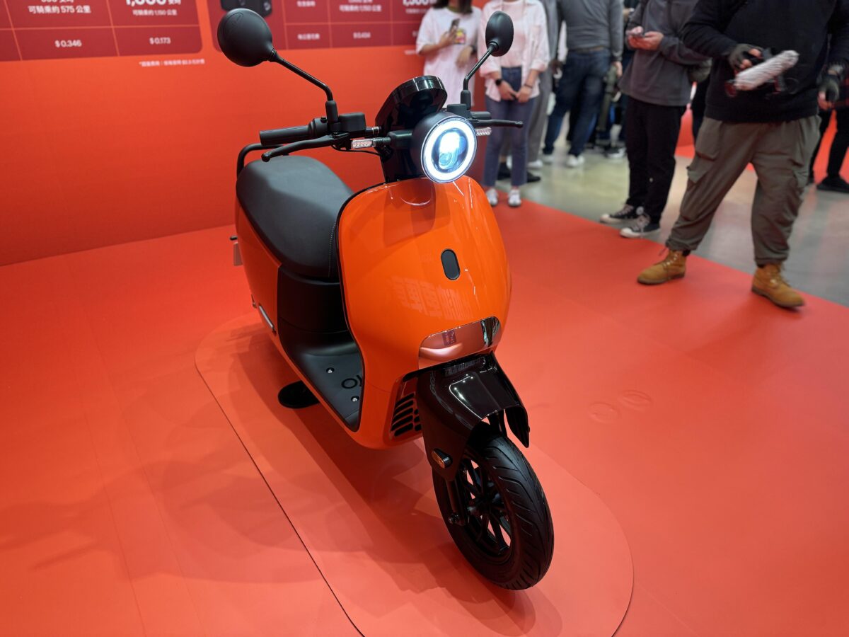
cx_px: 424
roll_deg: +0.6
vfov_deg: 56.8
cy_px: 318
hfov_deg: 71.6
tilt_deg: -26.8
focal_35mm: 24
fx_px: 589
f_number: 1.78
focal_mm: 6.76
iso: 200
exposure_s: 1/60
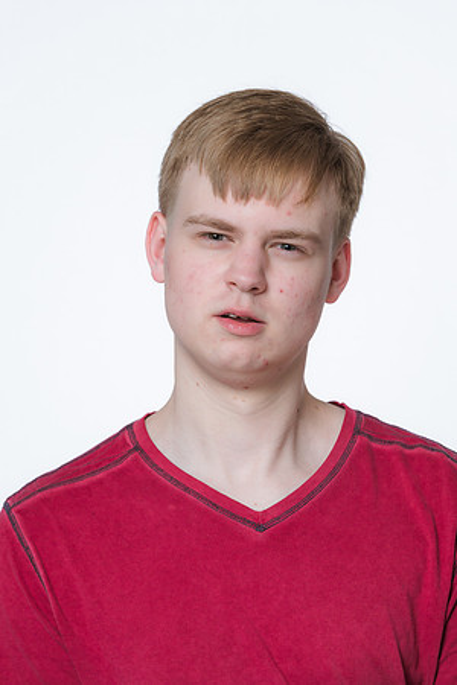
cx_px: 228
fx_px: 3142
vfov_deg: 12.5
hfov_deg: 8.3
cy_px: 342
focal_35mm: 165
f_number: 7.1
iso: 400
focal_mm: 165
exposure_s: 1/250
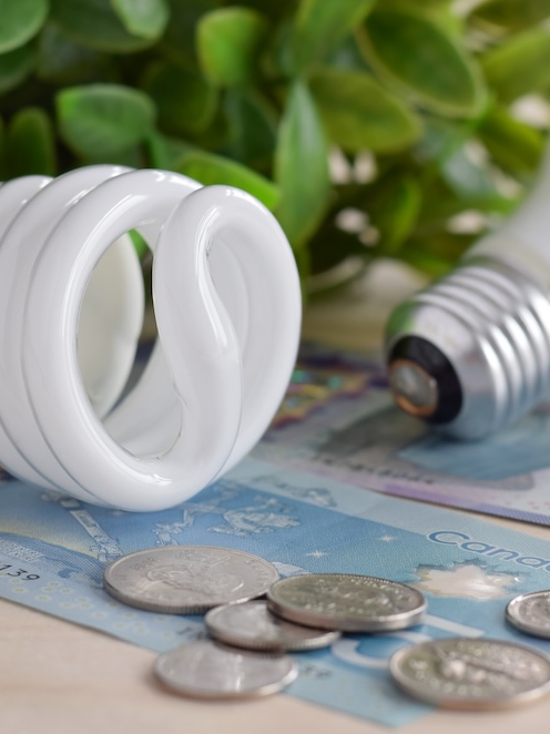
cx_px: 347
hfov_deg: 13.6
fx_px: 2311
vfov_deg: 18.1
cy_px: 365
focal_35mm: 109
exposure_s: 1/10
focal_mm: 50
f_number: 5.6
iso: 100
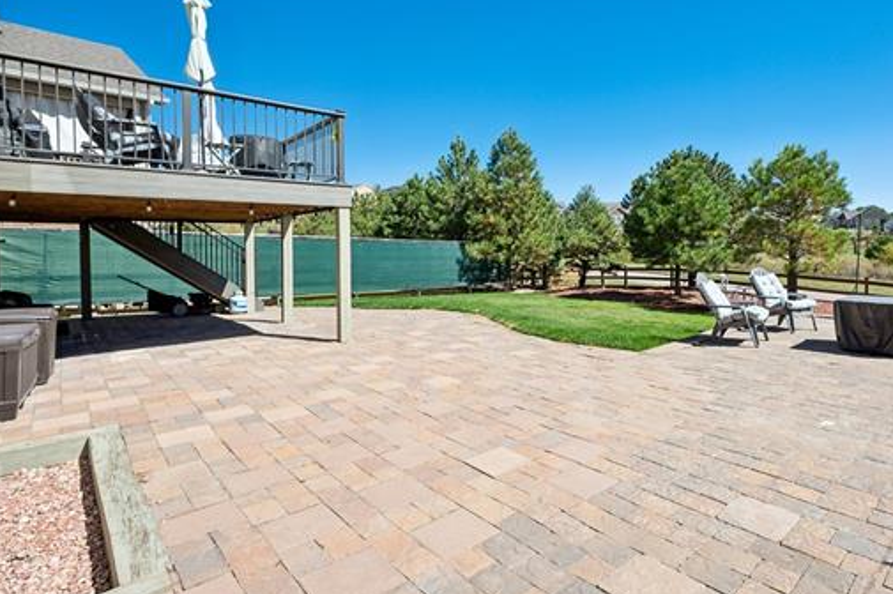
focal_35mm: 19
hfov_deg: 85.2
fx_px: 471
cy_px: 244
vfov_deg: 64.0
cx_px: 559
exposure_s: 1/80
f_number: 11
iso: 100
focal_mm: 15
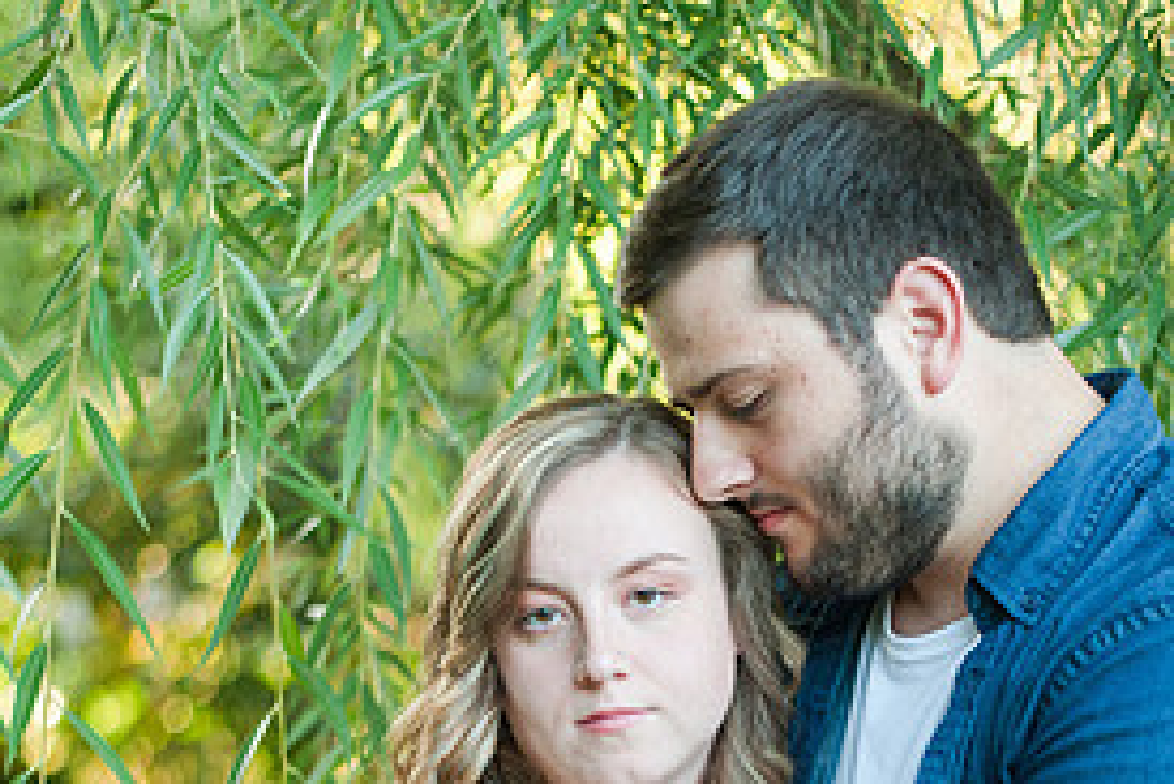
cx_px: 623
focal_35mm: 82
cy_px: 895
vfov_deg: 16.1
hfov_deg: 24.7
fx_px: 2675
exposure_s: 1/500
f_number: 1.8
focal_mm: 50
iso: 640
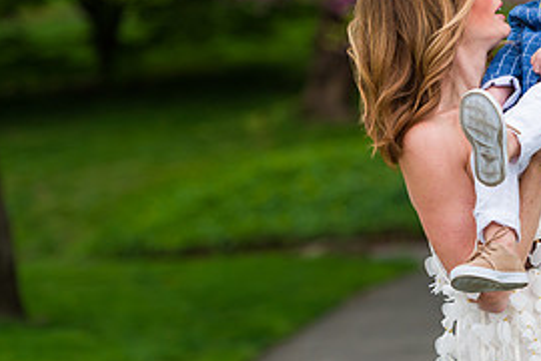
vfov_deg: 5.3
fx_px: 3877
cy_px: 116
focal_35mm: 258
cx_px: 575
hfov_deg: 7.9
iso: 200
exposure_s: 1/1000
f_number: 3.5
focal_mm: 120
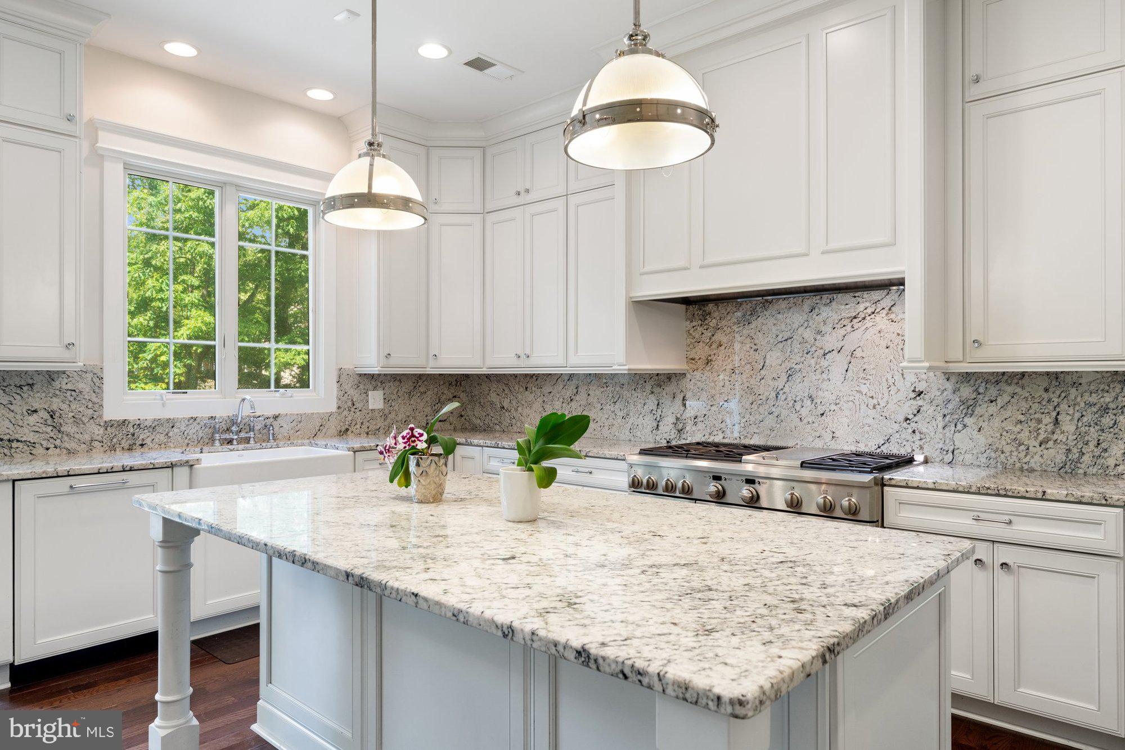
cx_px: 562
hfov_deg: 79.1
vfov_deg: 57.7
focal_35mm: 22
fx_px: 681
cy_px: 375
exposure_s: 1/50
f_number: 8
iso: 640
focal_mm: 21.8
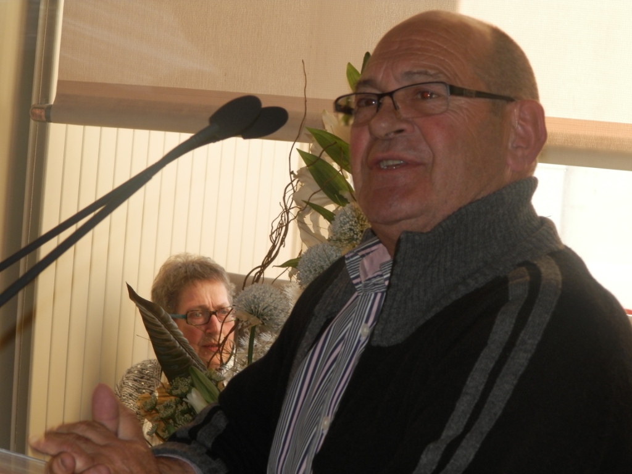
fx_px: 2410
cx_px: 316
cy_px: 237
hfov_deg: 14.9
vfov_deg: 11.2
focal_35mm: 132
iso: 125
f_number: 4.7
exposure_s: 1/50
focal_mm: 23.6
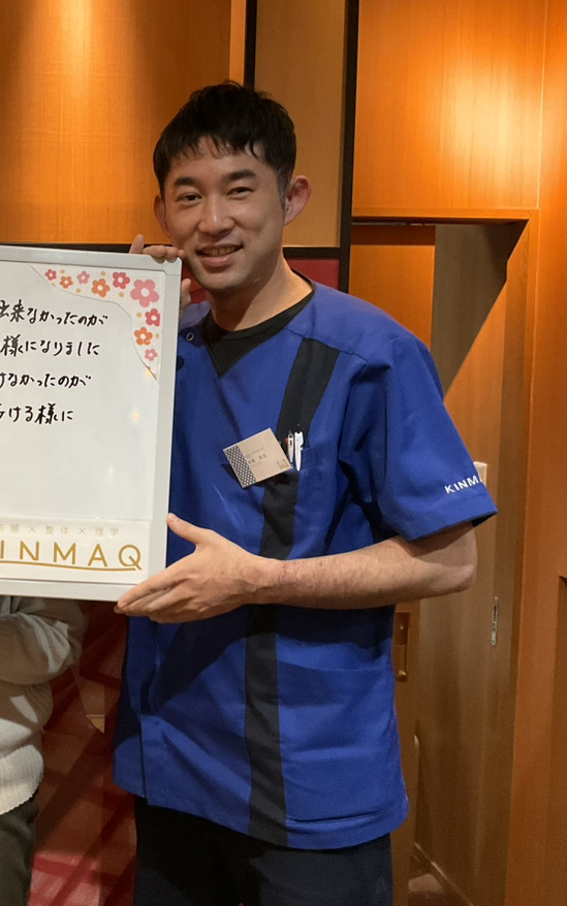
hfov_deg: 29.3
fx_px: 1038
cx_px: 53
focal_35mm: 42
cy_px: 454
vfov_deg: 47.2
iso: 200
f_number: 1.8
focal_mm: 3
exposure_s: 1/40
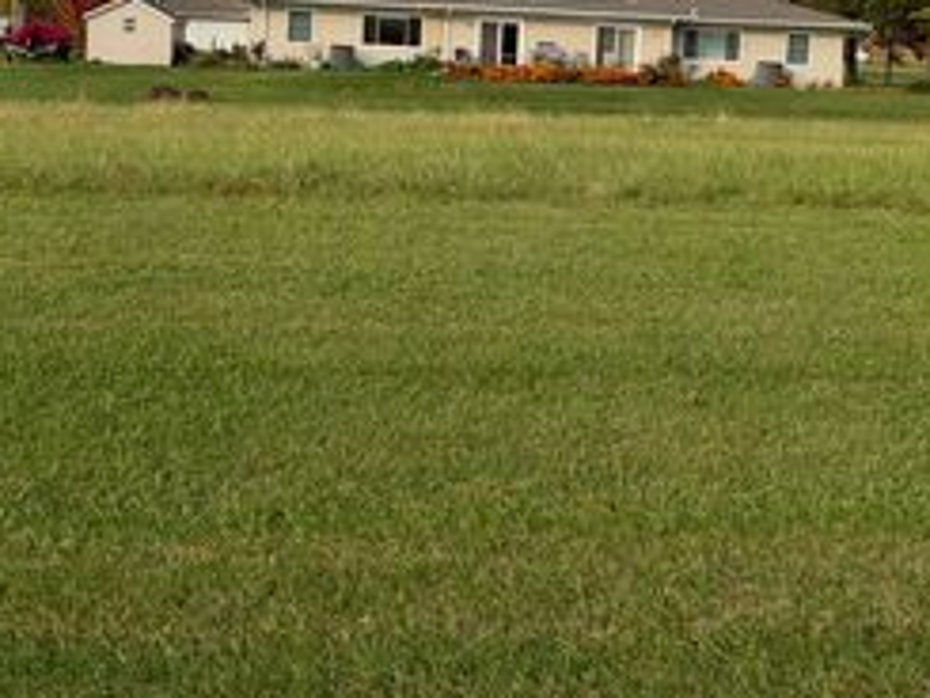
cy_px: 131
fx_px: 1317
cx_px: 493
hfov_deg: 38.9
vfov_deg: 29.0
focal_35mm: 49
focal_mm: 6.93
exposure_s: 1/2146
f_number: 1.8
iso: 64
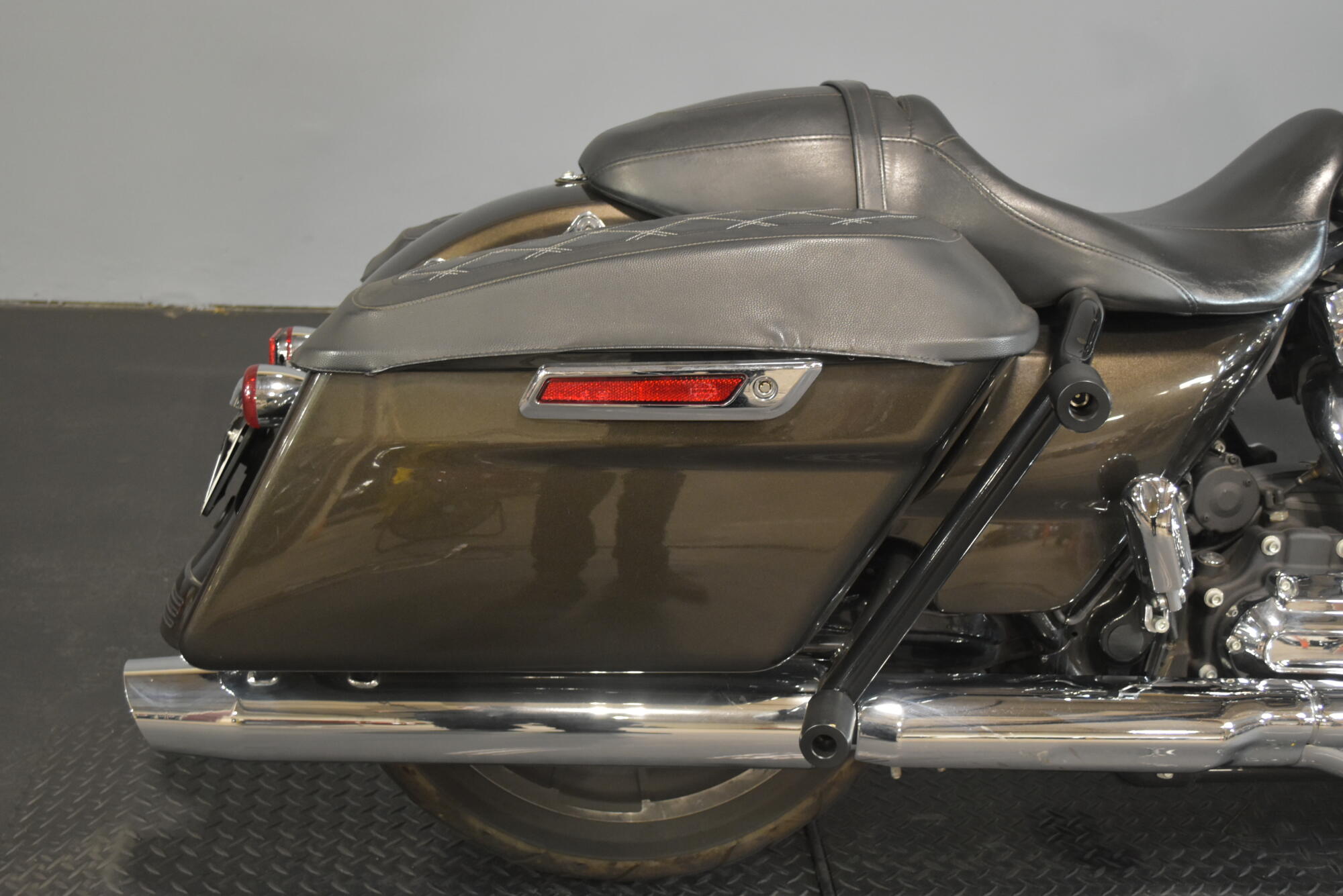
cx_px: 672
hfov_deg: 43.6
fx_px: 1679
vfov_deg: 29.9
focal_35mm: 45
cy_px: 448
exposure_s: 1/20
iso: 1600
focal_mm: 30
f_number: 4.5
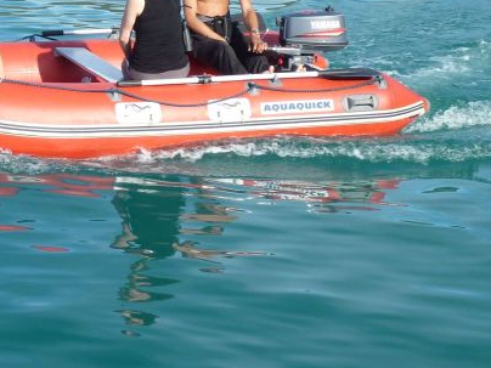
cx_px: 120
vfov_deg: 15.4
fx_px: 1347
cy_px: 41
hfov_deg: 20.5
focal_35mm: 95
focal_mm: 7.9
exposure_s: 1/400
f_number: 4
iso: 80
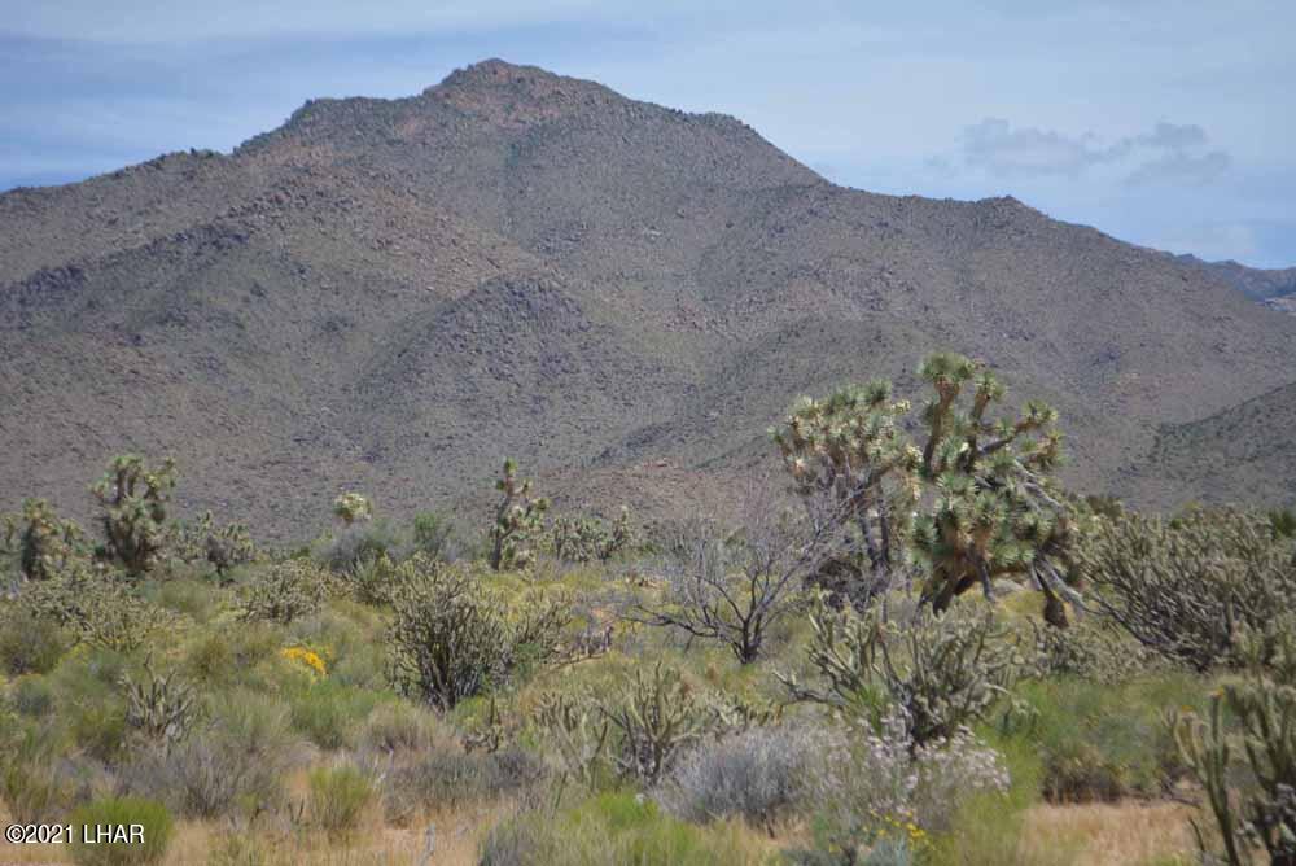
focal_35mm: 82
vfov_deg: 16.6
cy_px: 433
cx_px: 648
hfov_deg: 24.6
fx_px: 2972
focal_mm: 55
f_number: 5.6
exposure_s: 1/1000
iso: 200
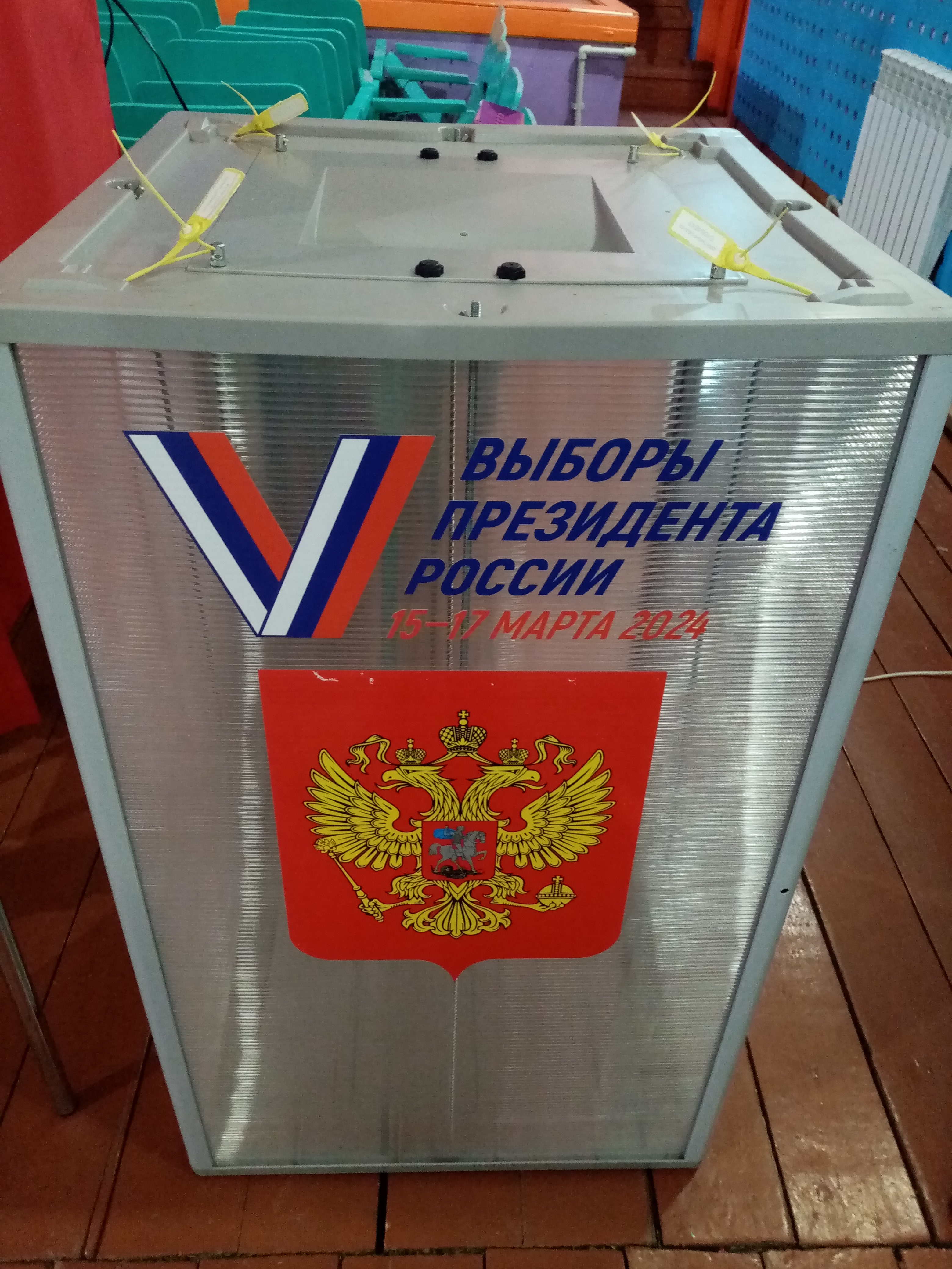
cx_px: 476
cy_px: 634
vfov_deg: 67.3
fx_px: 953
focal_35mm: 26
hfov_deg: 53.1
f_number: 1.8
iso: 897
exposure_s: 1/20
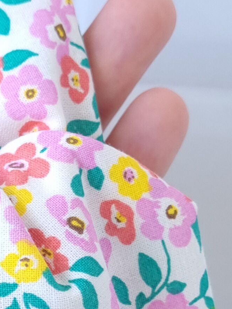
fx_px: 1063
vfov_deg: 16.4
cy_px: 261
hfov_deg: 12.4
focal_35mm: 119
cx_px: 45
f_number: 1.8
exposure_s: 1/30
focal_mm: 5.4
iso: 100
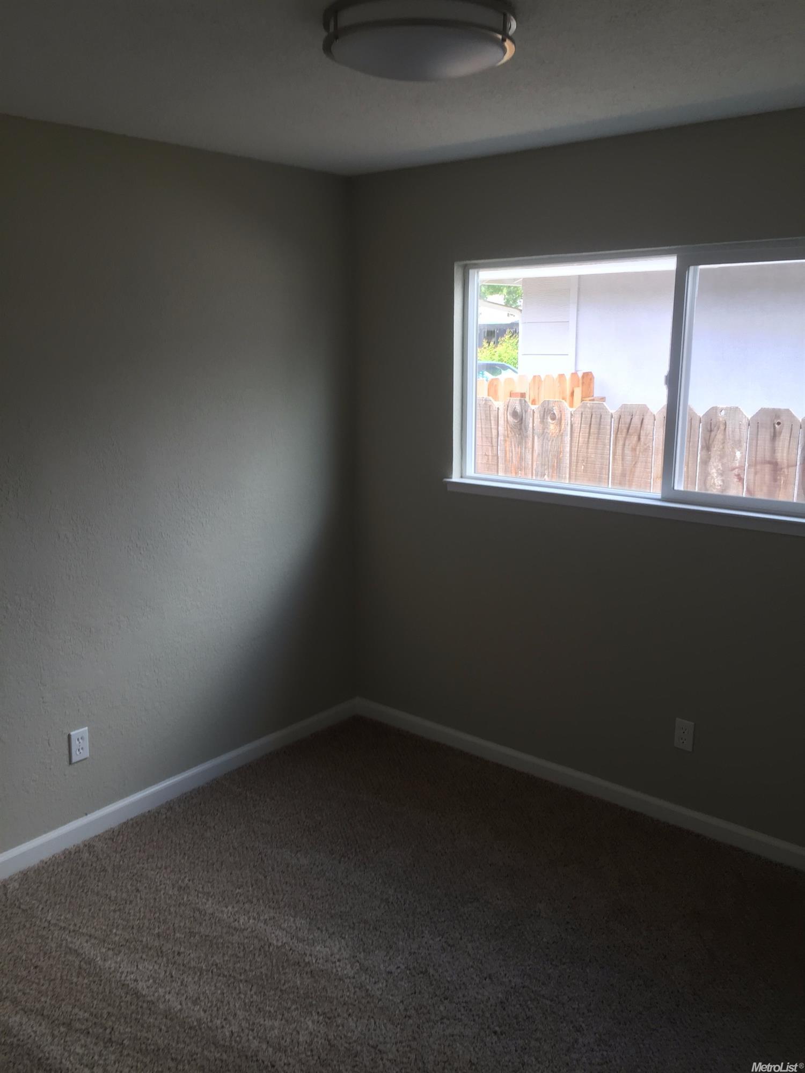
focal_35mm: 29
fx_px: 899
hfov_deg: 48.2
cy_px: 536
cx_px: 402
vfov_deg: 61.7
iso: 32
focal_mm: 4.15
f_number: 2.2
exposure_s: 1/60
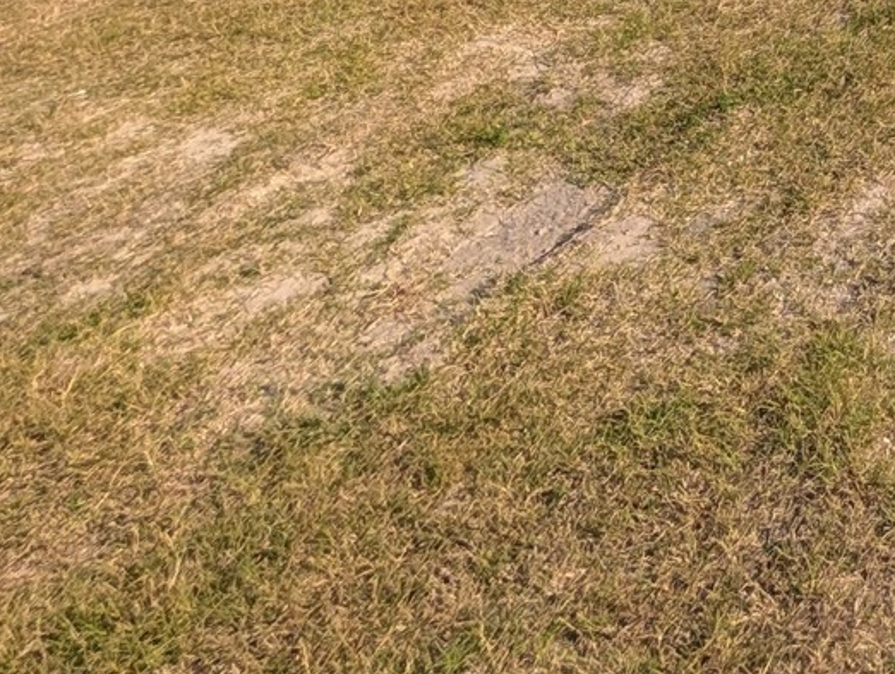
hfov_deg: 27.0
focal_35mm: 47
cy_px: -595
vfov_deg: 20.1
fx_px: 1217
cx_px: 1374
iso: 54
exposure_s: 1/3663
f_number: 1.7
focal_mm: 2.02
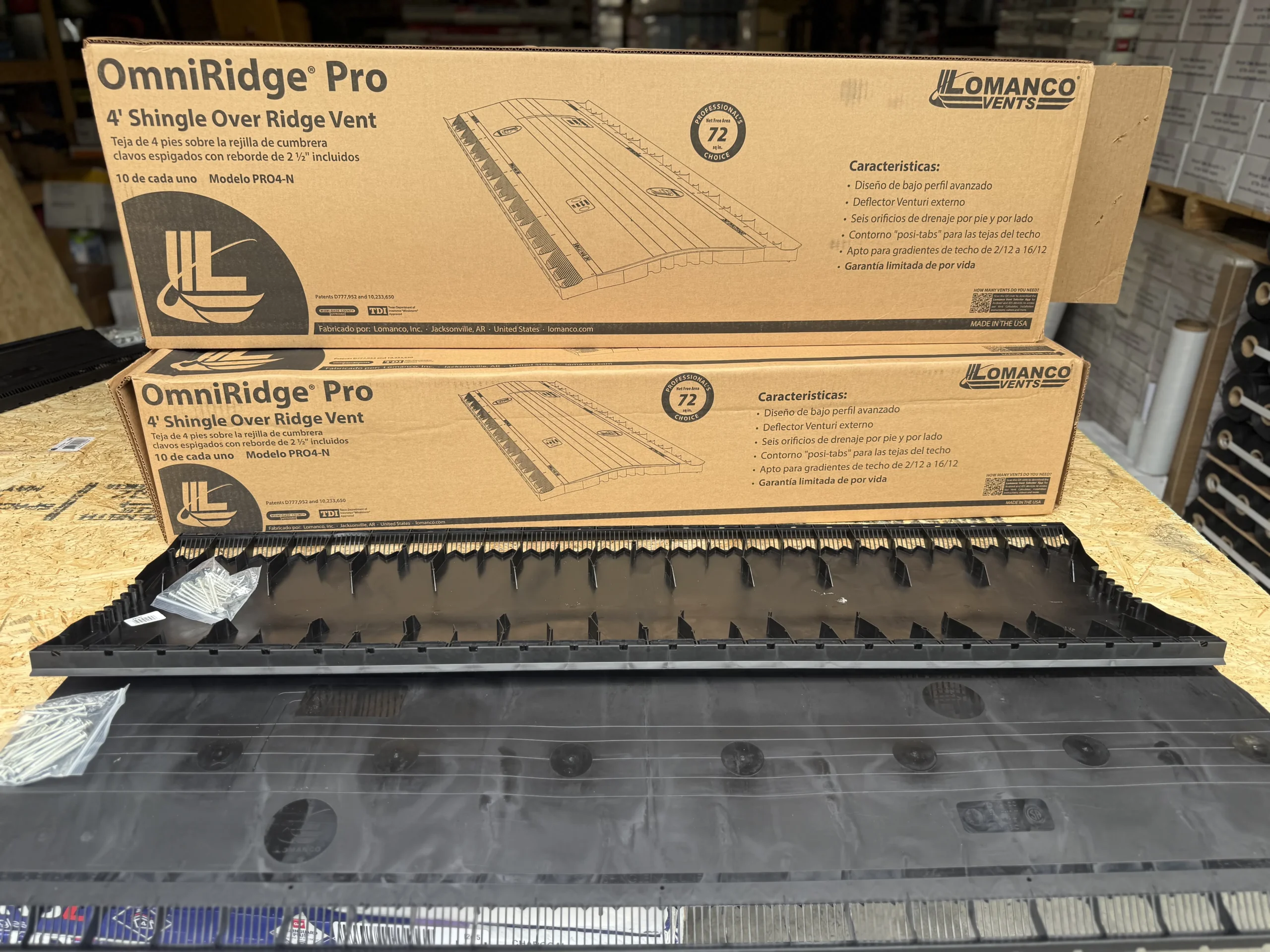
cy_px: 476
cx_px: 635
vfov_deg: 56.8
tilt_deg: -25.4
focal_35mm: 24
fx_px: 881
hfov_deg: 71.6
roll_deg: -0.7
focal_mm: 6.76
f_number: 1.78
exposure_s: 1/277
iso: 64
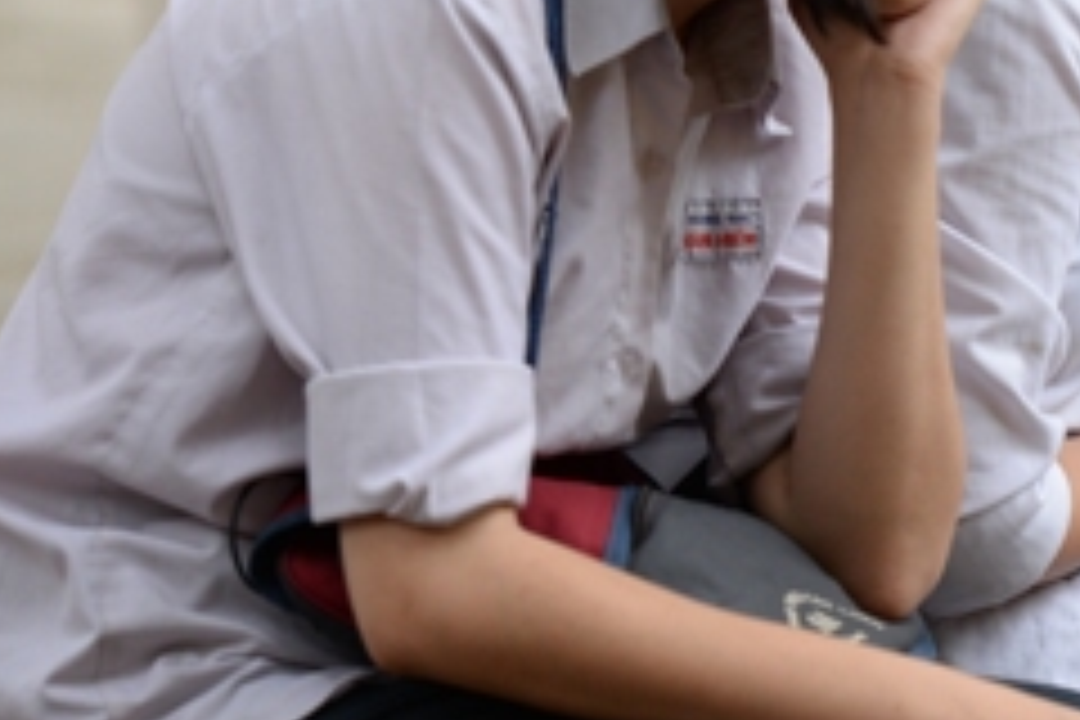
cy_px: -9
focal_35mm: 350
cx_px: 1105
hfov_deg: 5.9
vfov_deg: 3.9
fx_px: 10499
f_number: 3.5
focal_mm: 140
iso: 500
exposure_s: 1/160
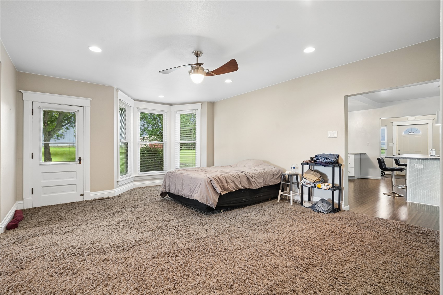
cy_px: 148
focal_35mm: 16
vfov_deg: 73.7
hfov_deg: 96.7
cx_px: 222
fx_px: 197
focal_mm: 16
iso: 400
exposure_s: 1/2
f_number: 9
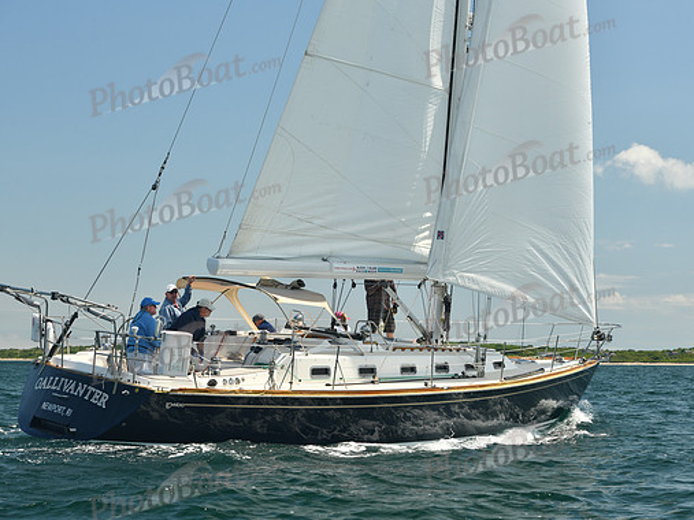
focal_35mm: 77
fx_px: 1543
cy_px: 259
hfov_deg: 25.3
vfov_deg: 19.1
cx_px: 353
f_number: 7.1
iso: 320
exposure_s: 1/640
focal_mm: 70
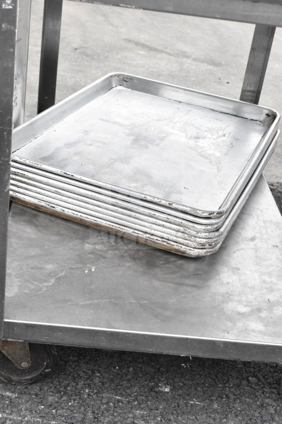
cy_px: 212
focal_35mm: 54
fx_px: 634
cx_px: 141
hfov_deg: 25.1
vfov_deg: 36.9
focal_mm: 36
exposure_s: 1/800
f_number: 14
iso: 6400
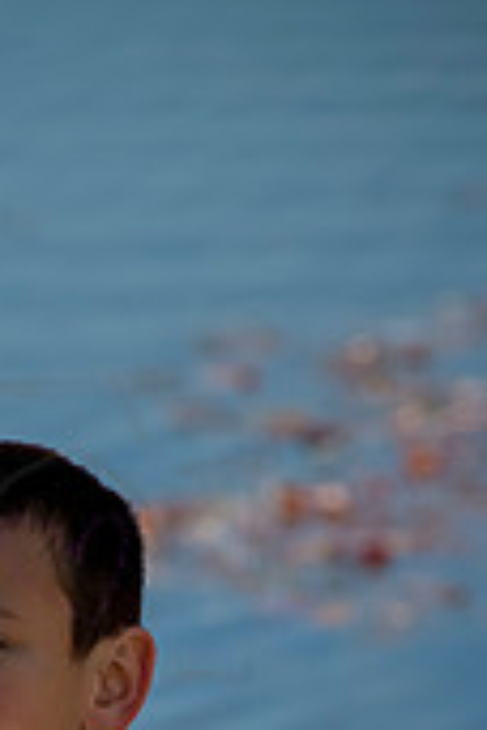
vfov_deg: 4.2
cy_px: 948
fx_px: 9902
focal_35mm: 488
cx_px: 81
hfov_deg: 2.8
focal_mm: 185
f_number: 6.3
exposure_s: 1/800
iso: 400
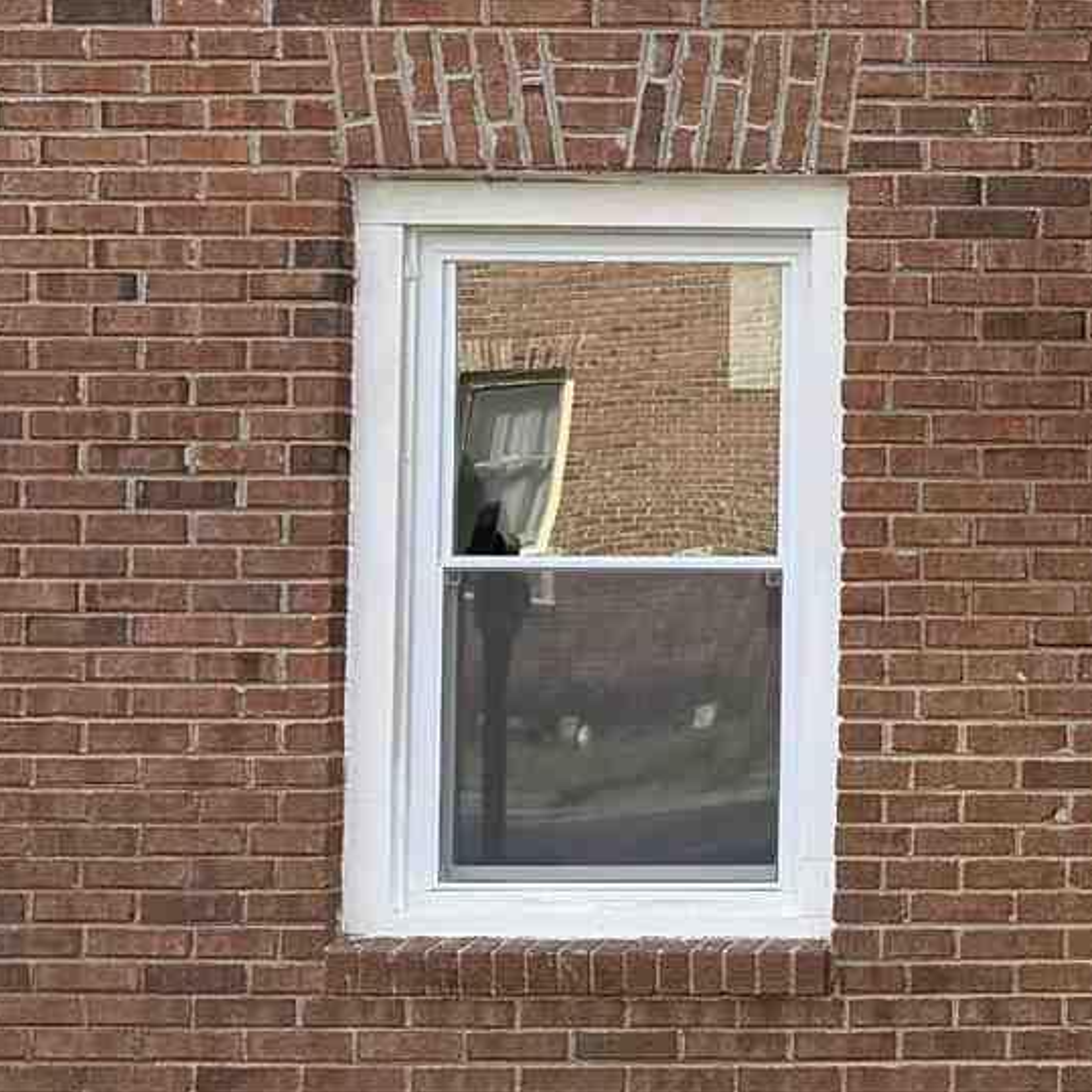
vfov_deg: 14.4
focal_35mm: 121
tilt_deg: +1.0
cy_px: 353
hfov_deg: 12.7
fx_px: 4319
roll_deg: +0.1
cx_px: 2127
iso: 80
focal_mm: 6.76
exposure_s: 1/1091
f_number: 1.78
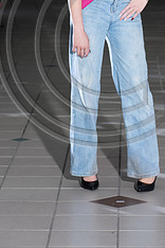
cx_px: 102
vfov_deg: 9.5
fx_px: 1478
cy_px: 40
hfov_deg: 6.4
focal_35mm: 215
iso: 1250
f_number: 6.3
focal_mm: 112
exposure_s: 1/160
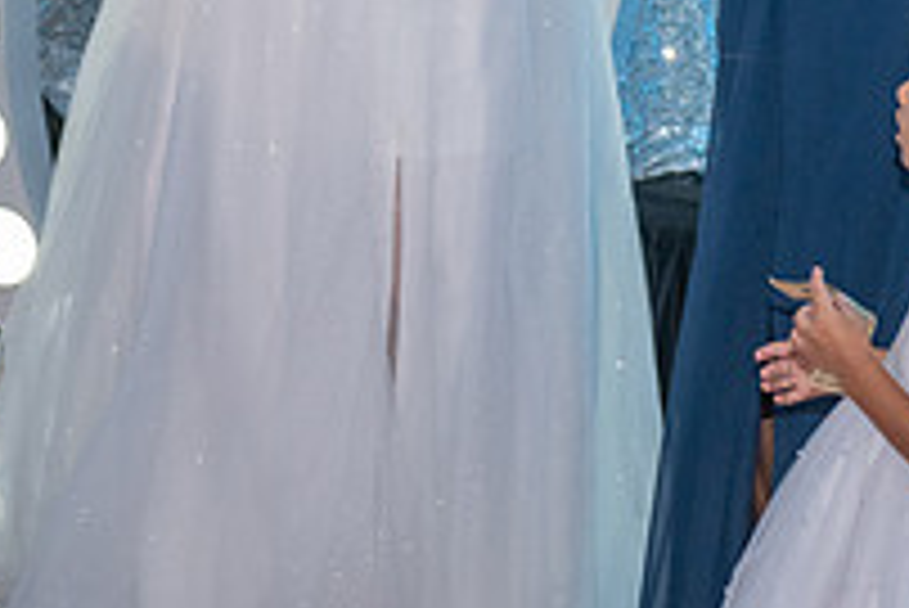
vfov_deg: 9.7
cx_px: 194
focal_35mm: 138
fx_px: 3487
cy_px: -214
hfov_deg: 14.8
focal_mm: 48
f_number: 3.5
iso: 1600
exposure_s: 1/160
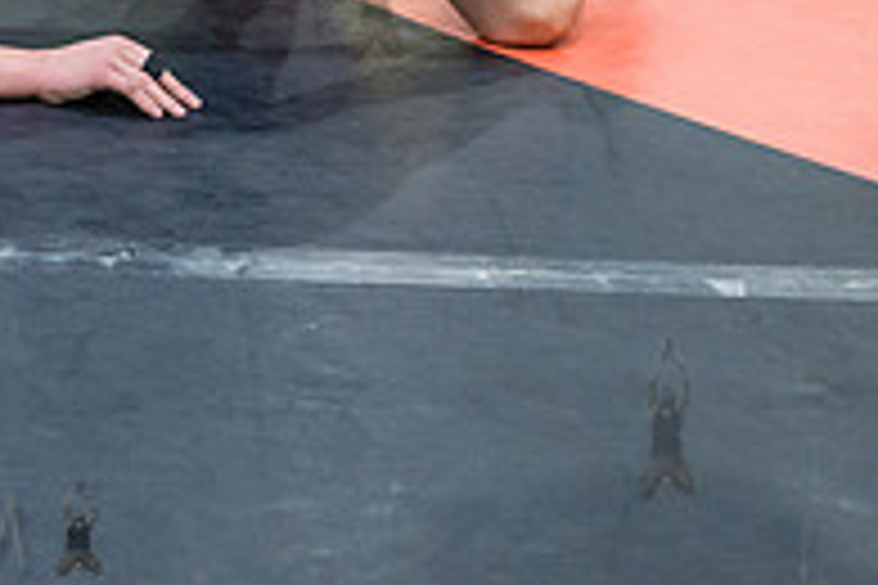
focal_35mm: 104
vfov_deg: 12.6
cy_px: -236
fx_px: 2536
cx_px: -207
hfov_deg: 18.5
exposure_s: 1/400
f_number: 3.5
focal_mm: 35
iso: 4000
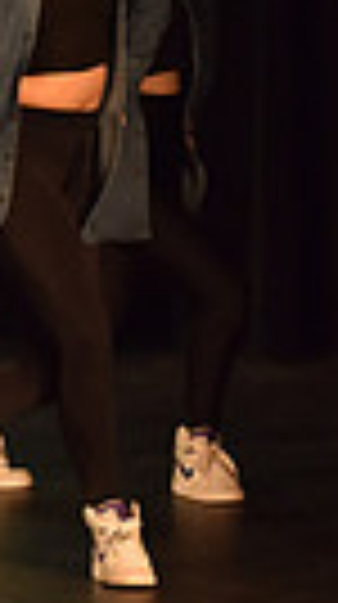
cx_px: -541
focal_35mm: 544
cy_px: 281
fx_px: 8701
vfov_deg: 4.0
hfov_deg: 2.2
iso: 2000
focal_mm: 120
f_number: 4
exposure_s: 1/200
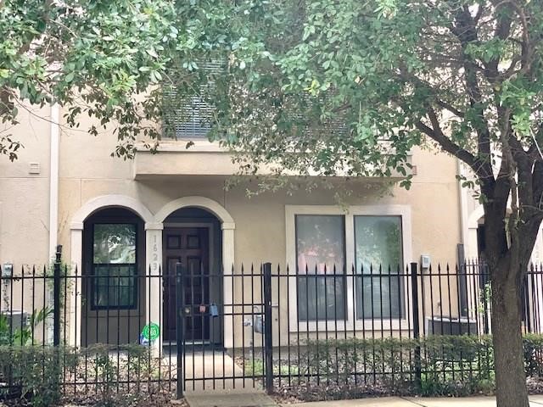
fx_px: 816
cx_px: 272
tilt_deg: +6.0
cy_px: 204
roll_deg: +1.2
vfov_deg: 28.0
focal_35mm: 52
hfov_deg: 36.8
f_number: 2.4
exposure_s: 1/122
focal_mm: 6
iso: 80
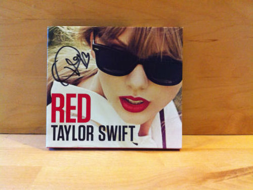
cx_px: 126
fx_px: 256
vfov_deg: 40.7
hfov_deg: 52.6
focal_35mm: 35
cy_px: 95
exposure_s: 1/15
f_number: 2.8
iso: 250
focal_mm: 3.85
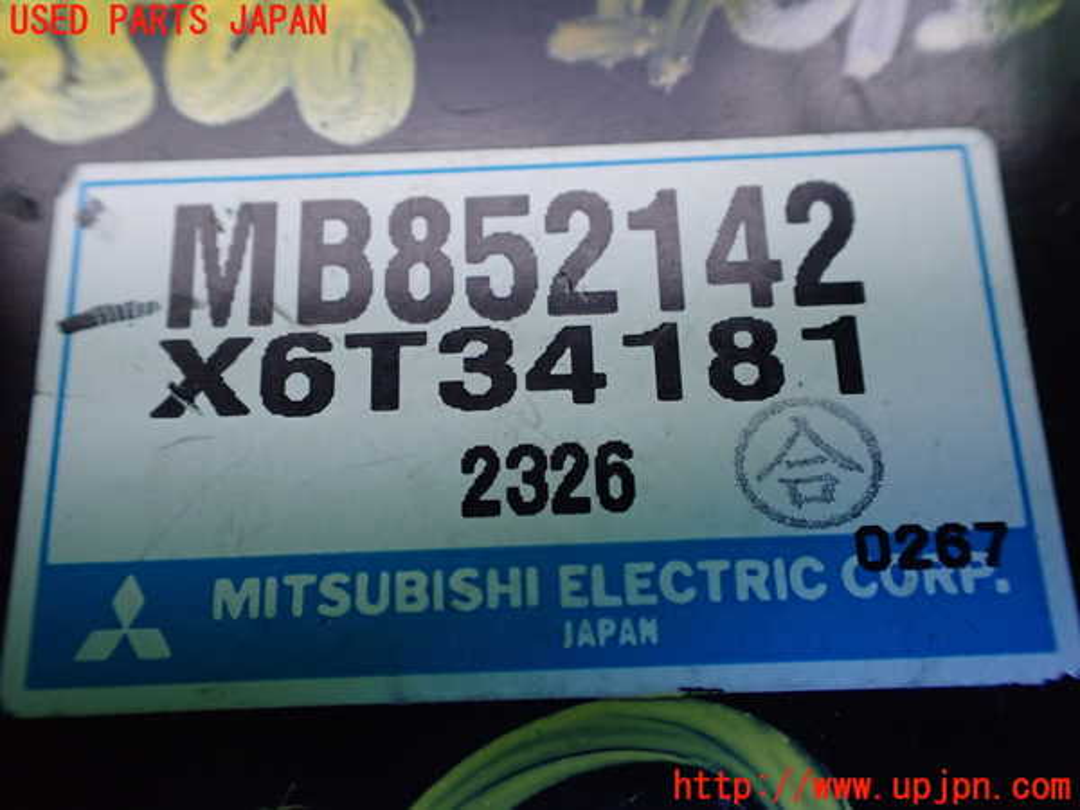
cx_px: 540
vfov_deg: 46.8
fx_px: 936
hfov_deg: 60.0
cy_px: 405
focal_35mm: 30
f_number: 2.3
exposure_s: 1/50
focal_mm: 5.4
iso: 800
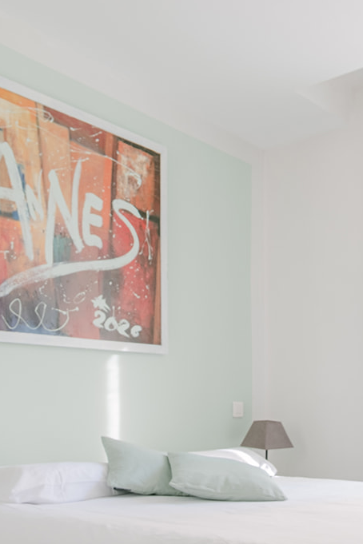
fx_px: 711
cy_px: 406
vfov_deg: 40.8
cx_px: 263
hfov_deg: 28.3
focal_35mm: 47
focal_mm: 13
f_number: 10
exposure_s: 1/3
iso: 100
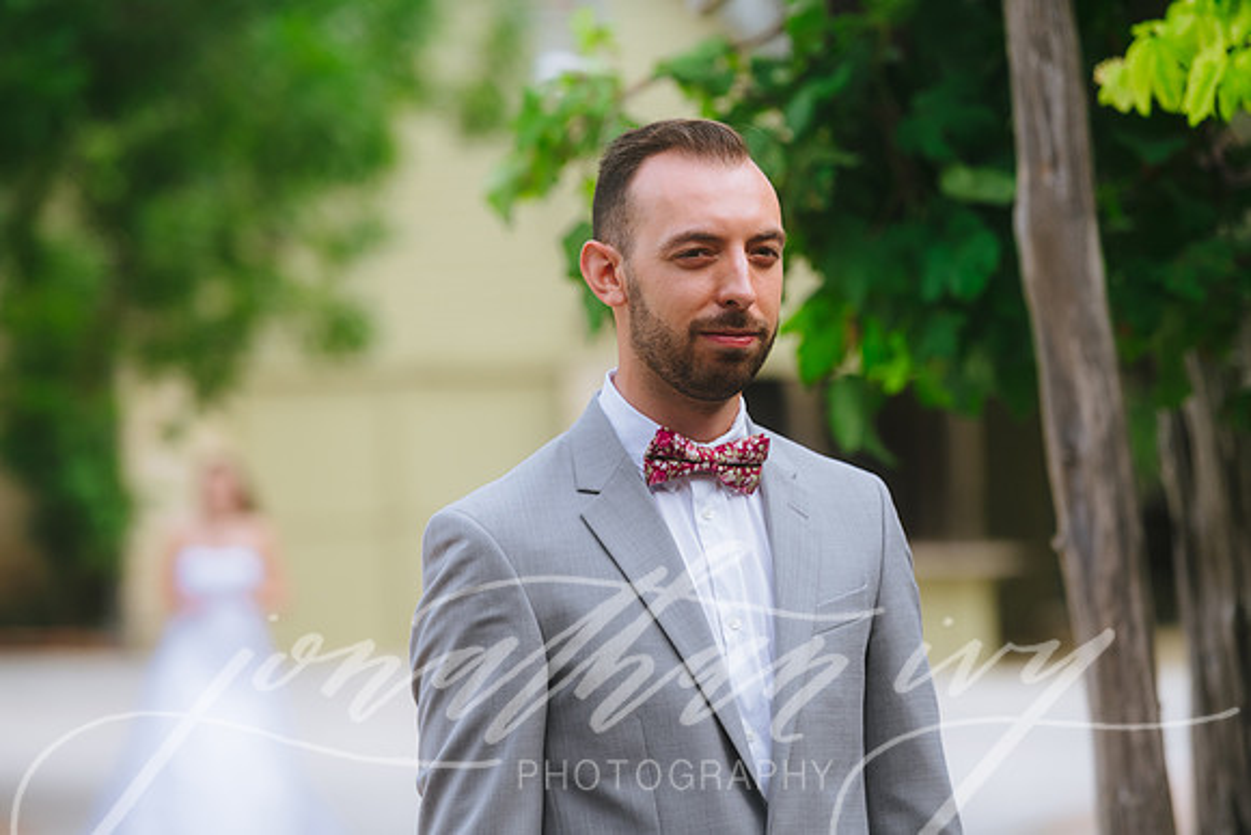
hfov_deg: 13.2
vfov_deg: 8.9
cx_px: 626
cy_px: 418
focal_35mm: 155
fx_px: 5387
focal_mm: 155
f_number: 2.8
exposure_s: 1/400
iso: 200
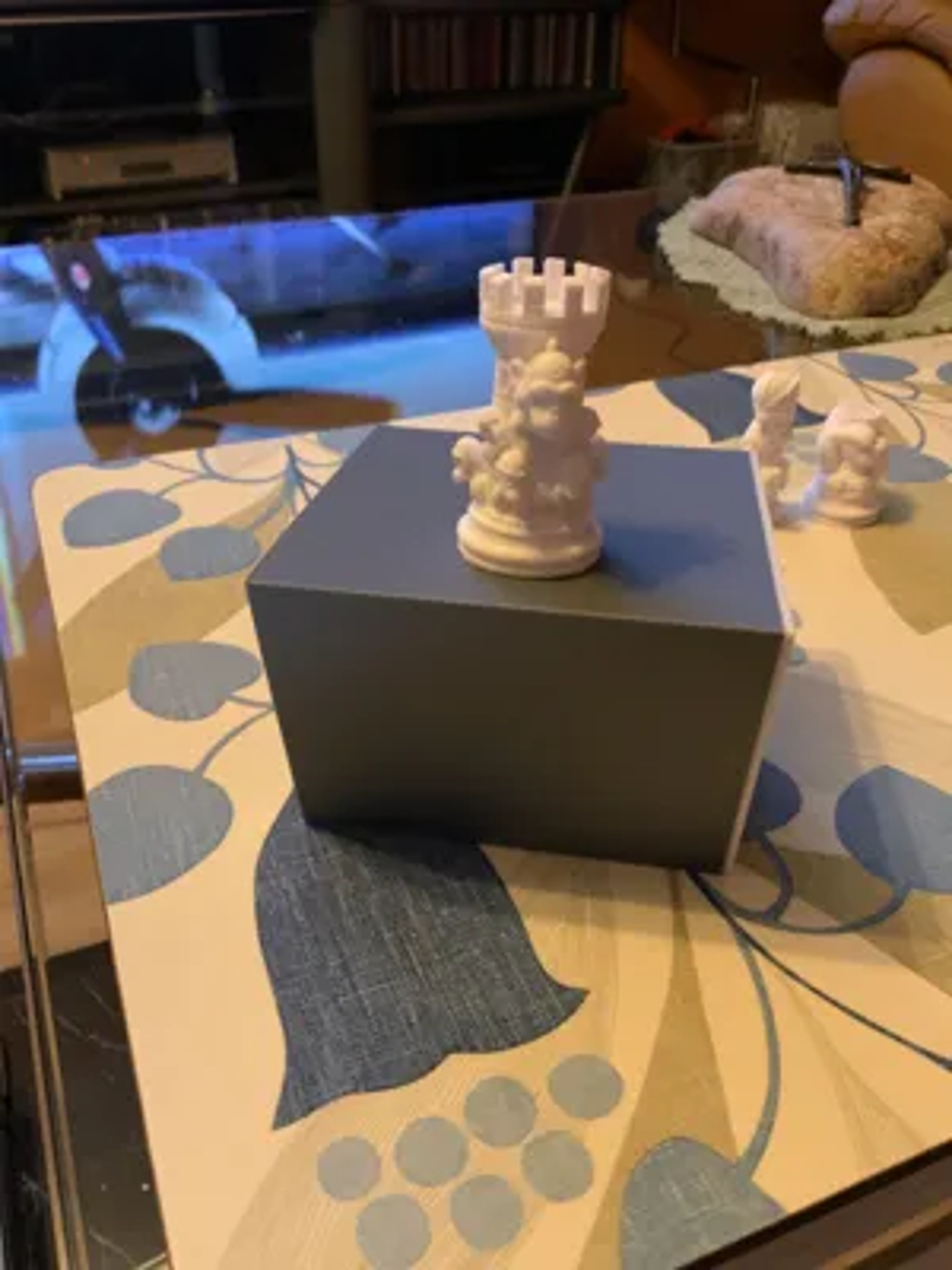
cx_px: 476
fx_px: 1063
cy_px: 635
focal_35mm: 29
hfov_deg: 48.2
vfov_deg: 61.7
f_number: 1.8
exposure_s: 1/25
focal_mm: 3
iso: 320
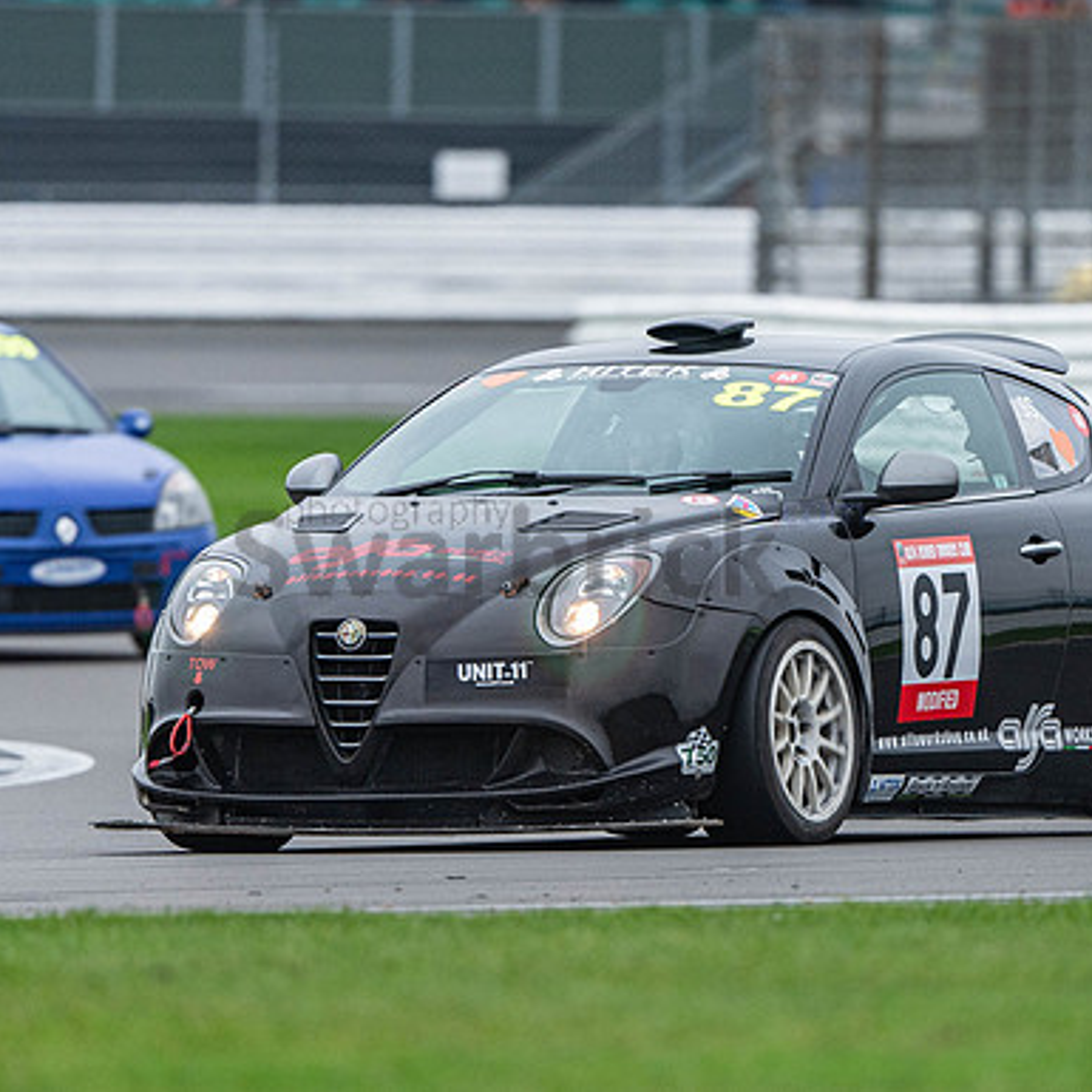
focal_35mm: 819
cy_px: 676
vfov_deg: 2.1
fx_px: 29230
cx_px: 777
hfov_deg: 2.1
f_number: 5.6
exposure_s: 1/640
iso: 1000
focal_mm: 500
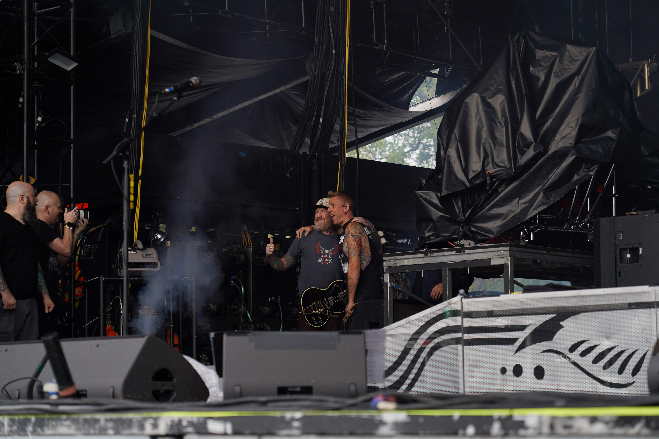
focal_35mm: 105
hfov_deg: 19.5
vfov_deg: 13.0
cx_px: 330
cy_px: 220
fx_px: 1922
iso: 100
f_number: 5
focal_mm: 105
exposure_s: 1/200
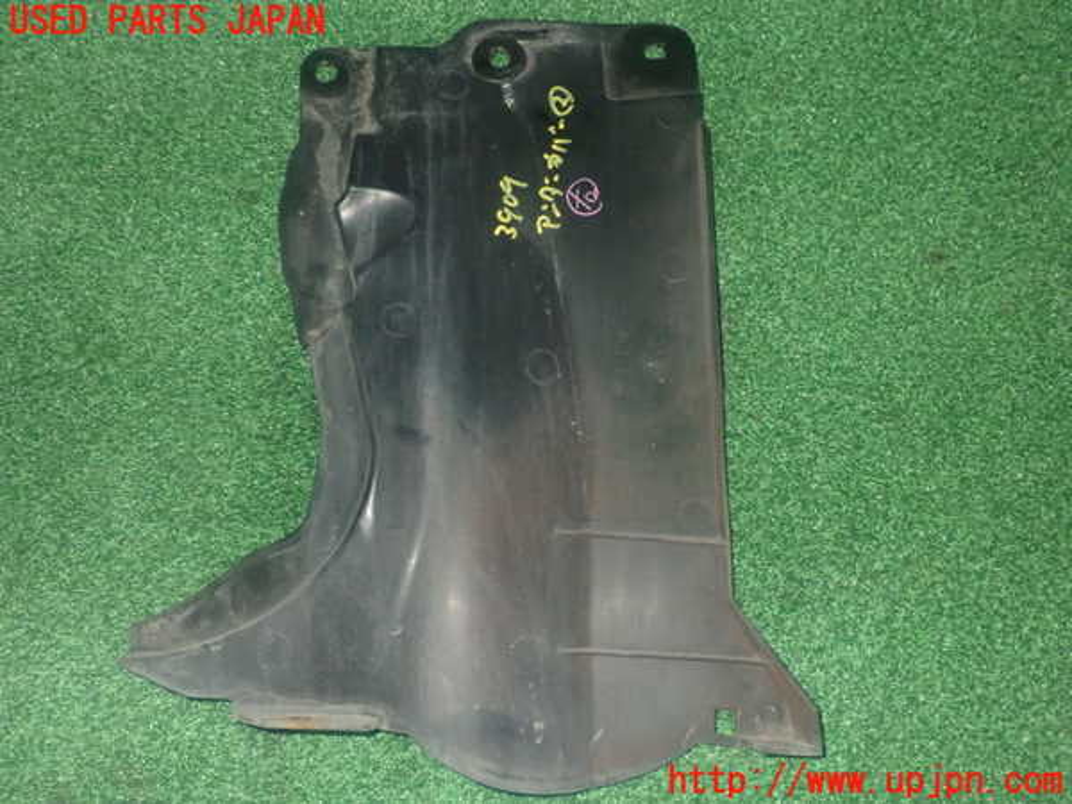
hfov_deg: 45.8
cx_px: 536
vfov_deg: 35.1
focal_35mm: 41
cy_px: 402
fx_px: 1270
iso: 1000
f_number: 8
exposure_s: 1/40
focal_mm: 7.31
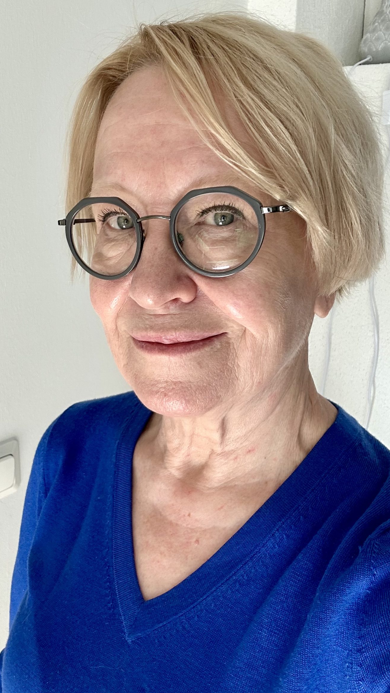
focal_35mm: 36
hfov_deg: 32.8
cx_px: 166
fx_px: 662
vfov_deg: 55.3
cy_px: 334
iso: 32
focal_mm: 2.69
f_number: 1.9
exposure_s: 1/121
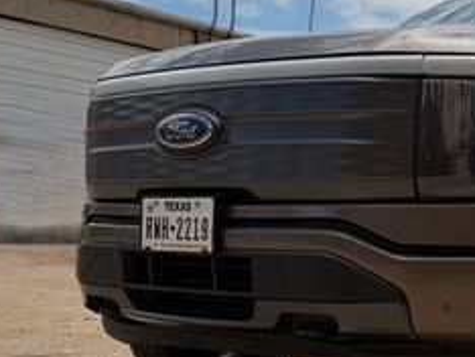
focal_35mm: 71
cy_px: 339
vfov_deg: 20.2
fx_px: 975
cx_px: 471
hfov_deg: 26.0
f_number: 1.6
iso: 50
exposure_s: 1/4608
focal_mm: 5.96
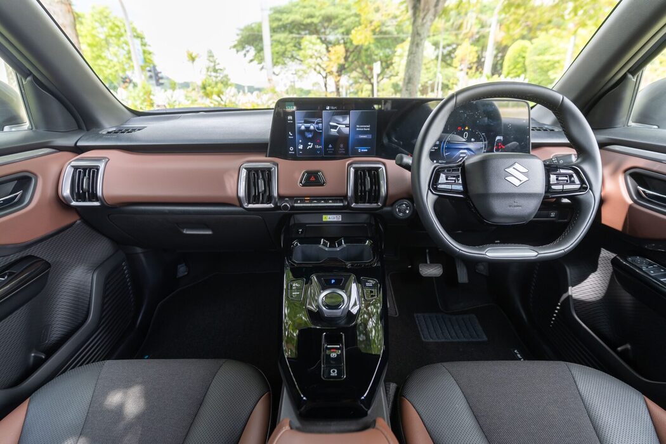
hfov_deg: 93.3
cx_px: 333
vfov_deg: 70.4
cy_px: 222
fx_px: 314
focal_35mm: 17
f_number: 3.5
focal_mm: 17
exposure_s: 1/60
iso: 100
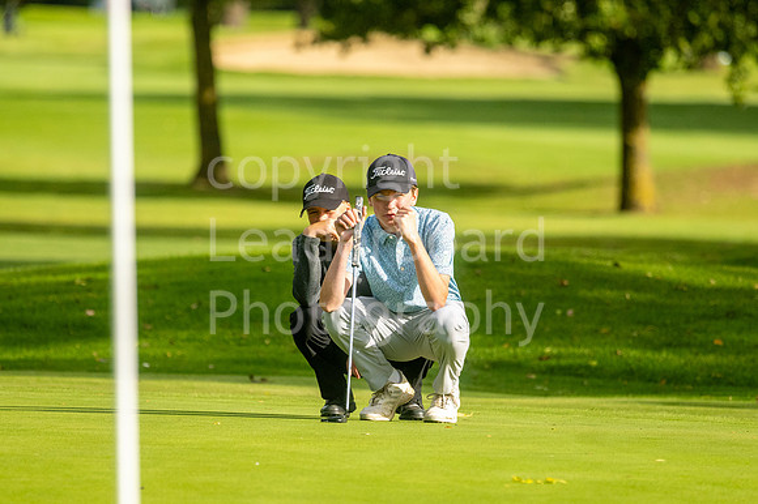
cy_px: 302
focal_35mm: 545
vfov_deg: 2.5
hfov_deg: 3.8
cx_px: 364
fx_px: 11477
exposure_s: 1/4000
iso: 400
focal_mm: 300
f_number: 4
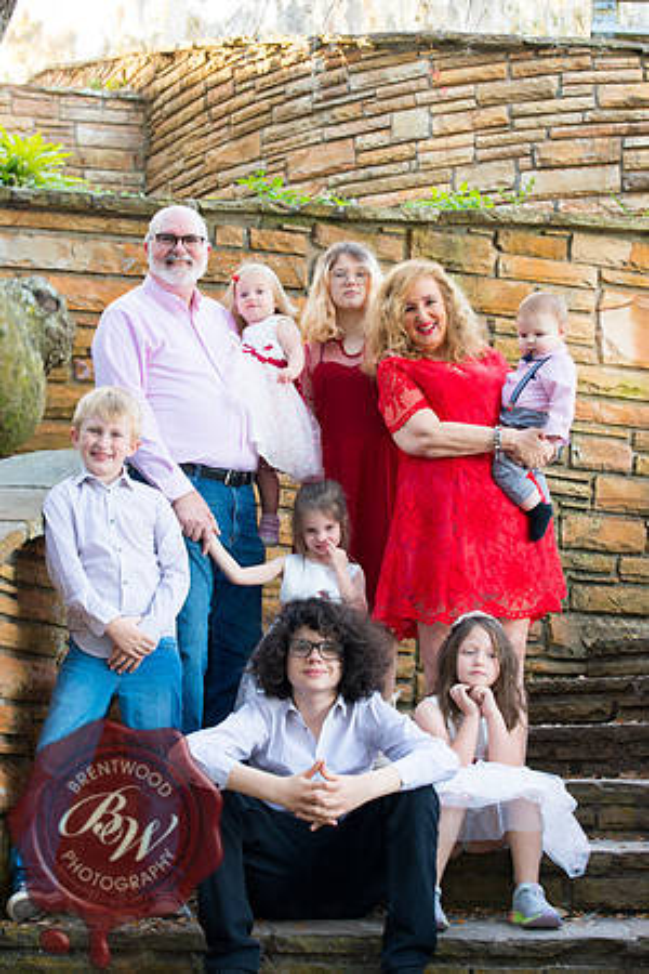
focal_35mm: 70
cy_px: 487
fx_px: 1893
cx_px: 324
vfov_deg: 28.8
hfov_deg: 19.5
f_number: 5
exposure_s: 1/30
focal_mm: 70
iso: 200
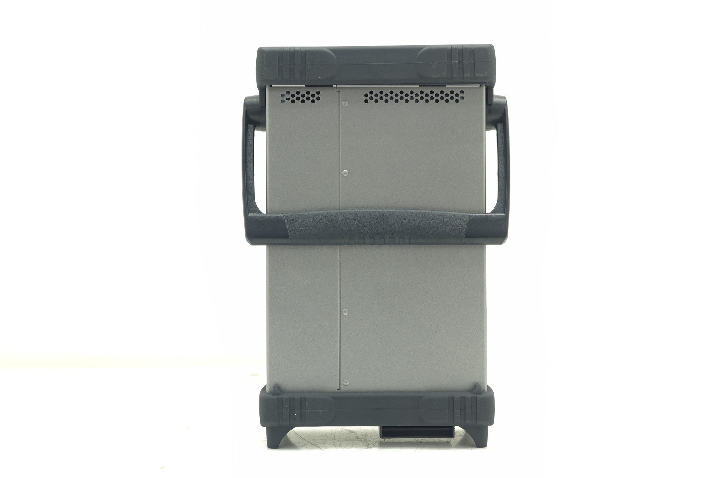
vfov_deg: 29.9
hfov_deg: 43.6
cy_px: 239
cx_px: 358
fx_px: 896
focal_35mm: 45
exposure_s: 1/5
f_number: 5
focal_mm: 16.39
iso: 100
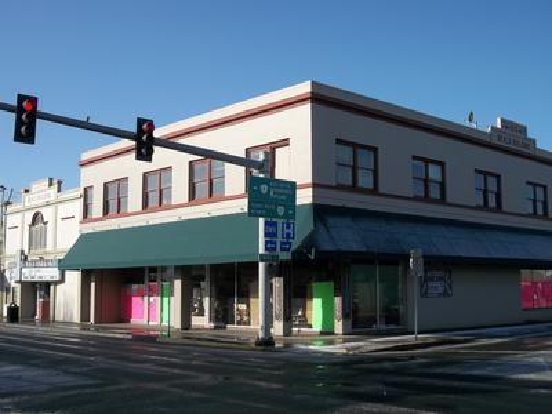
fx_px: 702
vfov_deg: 32.9
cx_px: 276
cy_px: 207
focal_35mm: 44
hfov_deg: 42.9
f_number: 4.5
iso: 80
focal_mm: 7.8
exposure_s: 1/640
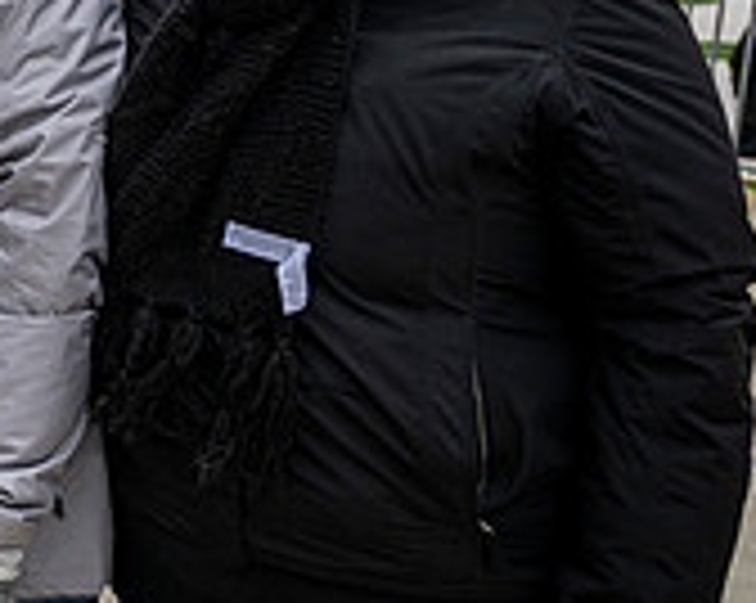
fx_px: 1743
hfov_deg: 20.2
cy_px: 47
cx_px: -450
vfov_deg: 19.2
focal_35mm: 78
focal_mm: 24
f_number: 2.8
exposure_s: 1/500
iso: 160
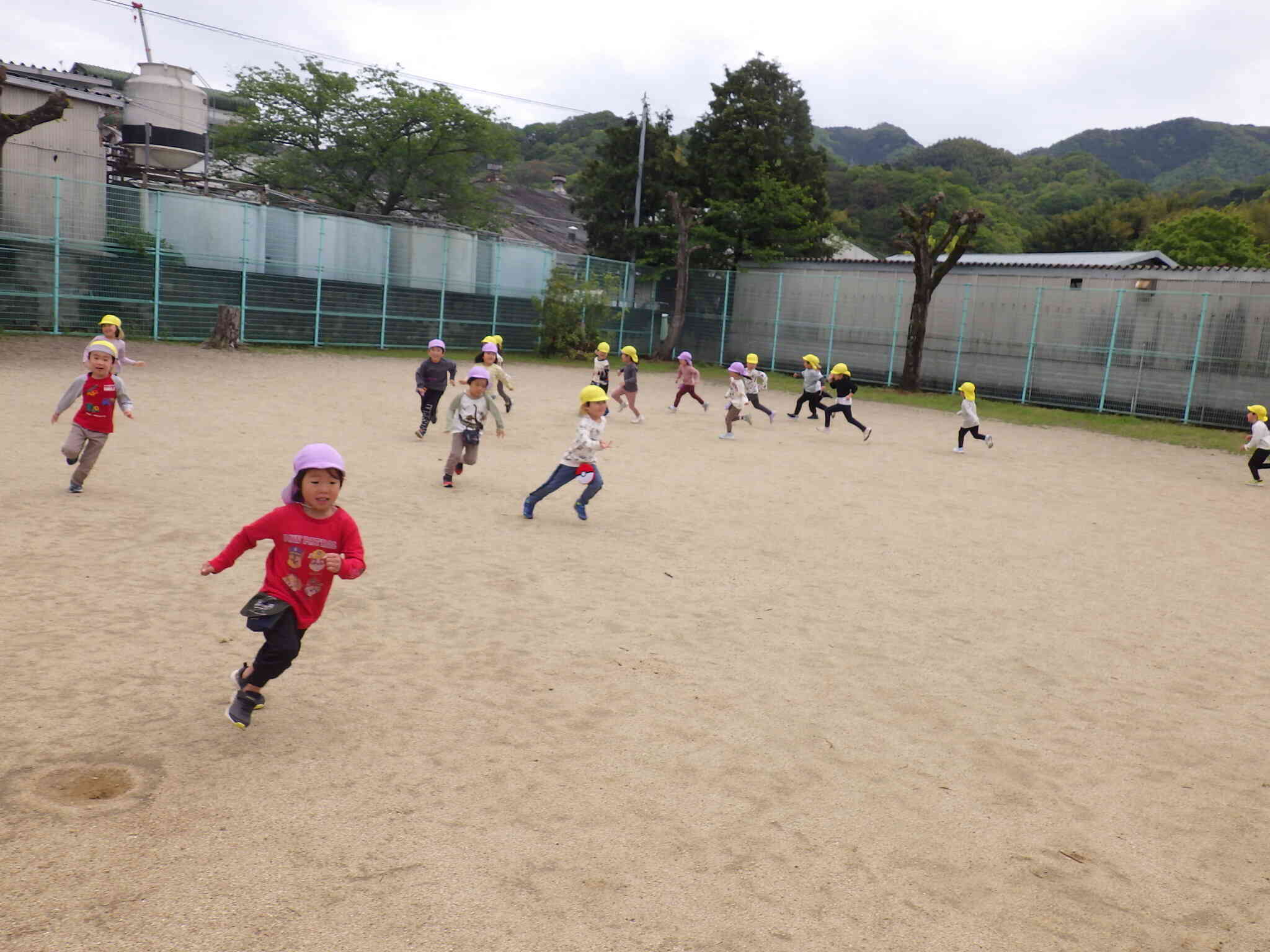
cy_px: 476
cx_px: 635
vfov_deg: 49.7
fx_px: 1027
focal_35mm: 28
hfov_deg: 63.4
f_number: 4.2
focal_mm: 5
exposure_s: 1/500
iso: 125
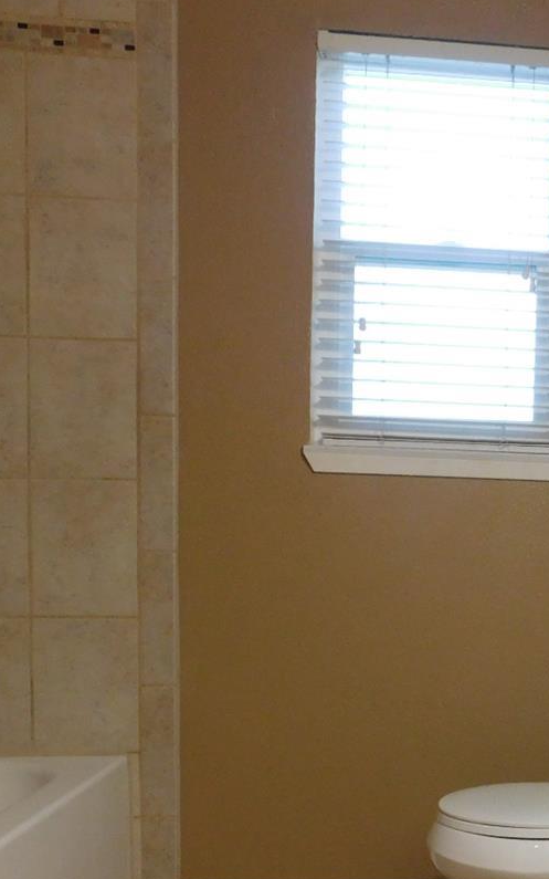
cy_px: 604
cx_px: 630
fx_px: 1149
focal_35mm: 48
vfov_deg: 41.2
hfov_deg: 24.7
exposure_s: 1/30
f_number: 3
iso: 320
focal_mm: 4.1
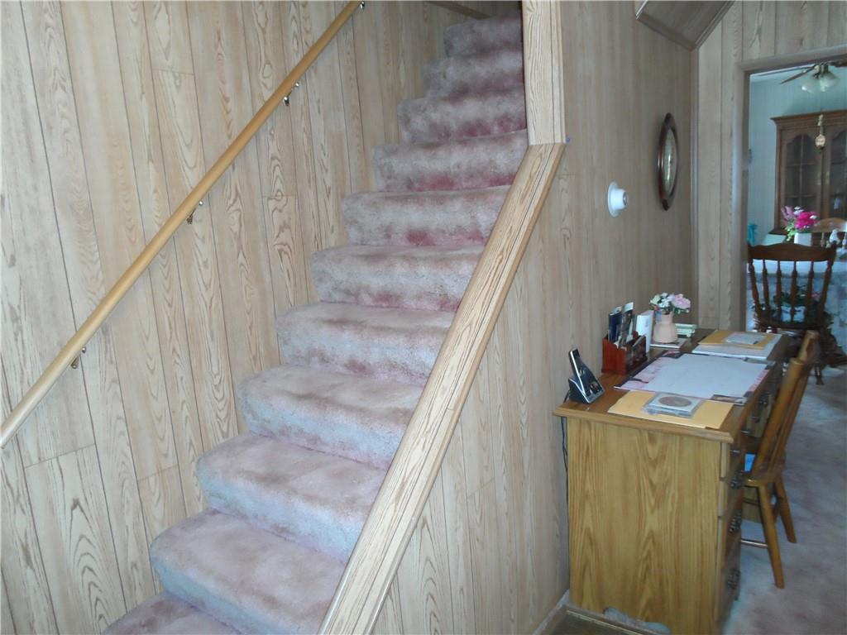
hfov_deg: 69.4
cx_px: 424
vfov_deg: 54.9
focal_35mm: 25
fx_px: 612
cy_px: 318
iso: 320
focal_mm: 4.5
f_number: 2.5
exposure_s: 1/30
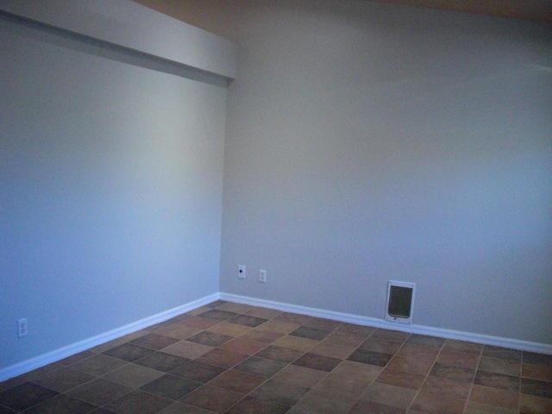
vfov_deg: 39.7
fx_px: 574
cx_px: 276
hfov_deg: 51.4
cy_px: 207
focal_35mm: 36
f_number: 2.8
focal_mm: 6.3
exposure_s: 1/125
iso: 800
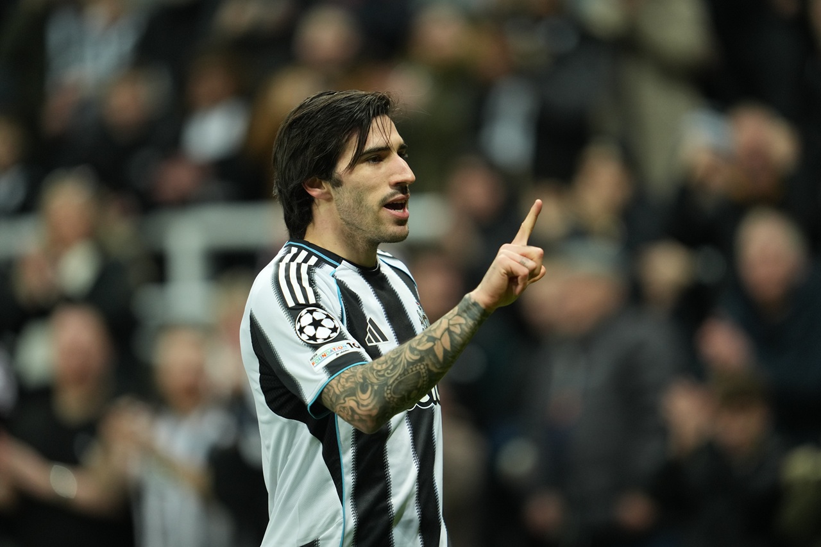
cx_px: 410
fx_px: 9120
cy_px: 274
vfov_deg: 3.4
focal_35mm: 400
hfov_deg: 5.2
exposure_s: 1/1250
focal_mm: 400
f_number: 2.8
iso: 2500
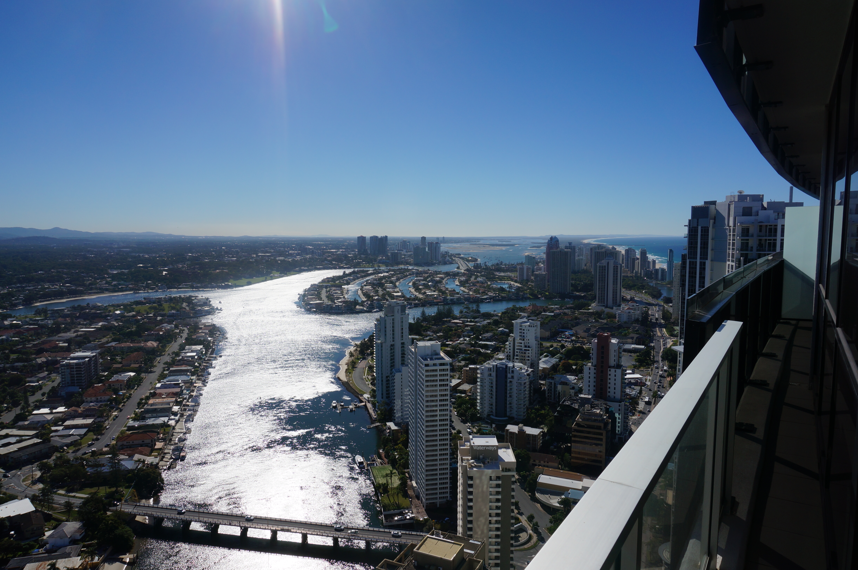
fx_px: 571
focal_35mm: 24
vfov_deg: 53.0
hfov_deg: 73.8
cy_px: 285
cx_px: 429
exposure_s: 1/320
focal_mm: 16
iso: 100
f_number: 13
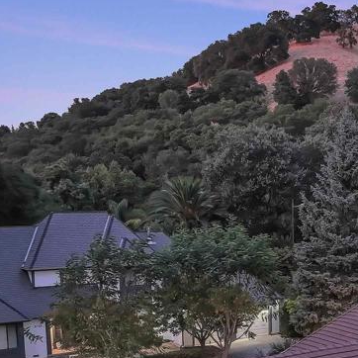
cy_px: 298
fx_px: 702
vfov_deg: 27.9
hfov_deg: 26.1
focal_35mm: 60
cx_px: 407
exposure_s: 1/10
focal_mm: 12.29
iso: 630
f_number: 2.8
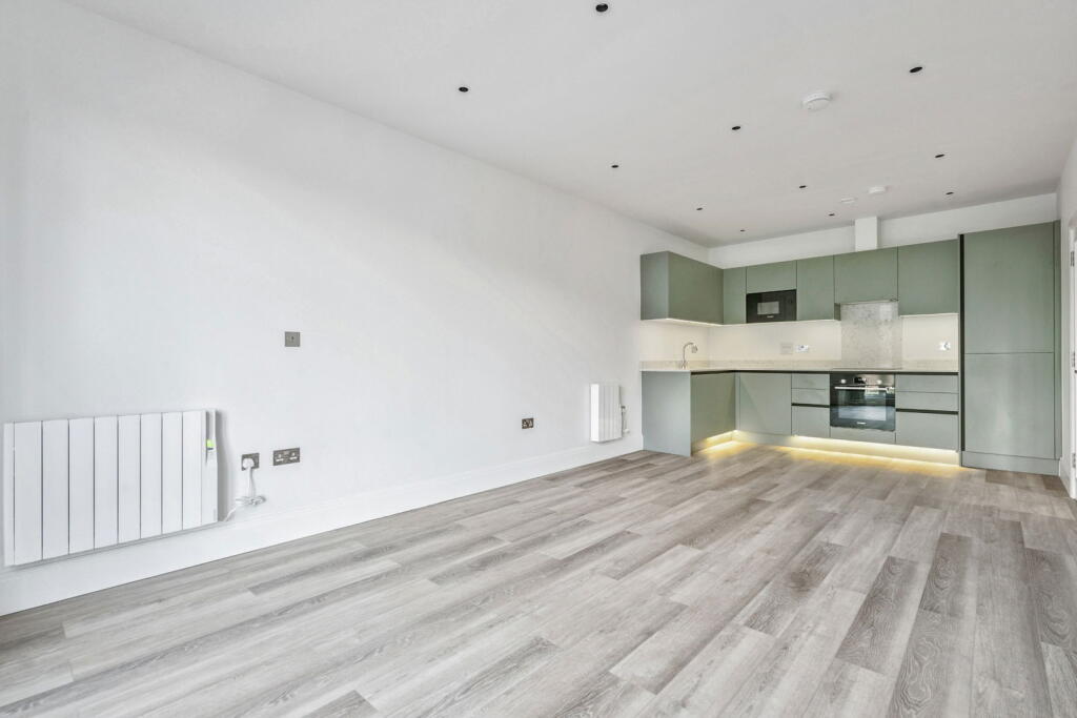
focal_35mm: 16
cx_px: 538
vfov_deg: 73.8
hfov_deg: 96.7
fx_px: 479
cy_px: 359
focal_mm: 16
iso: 320
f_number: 8
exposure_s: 1/3.33
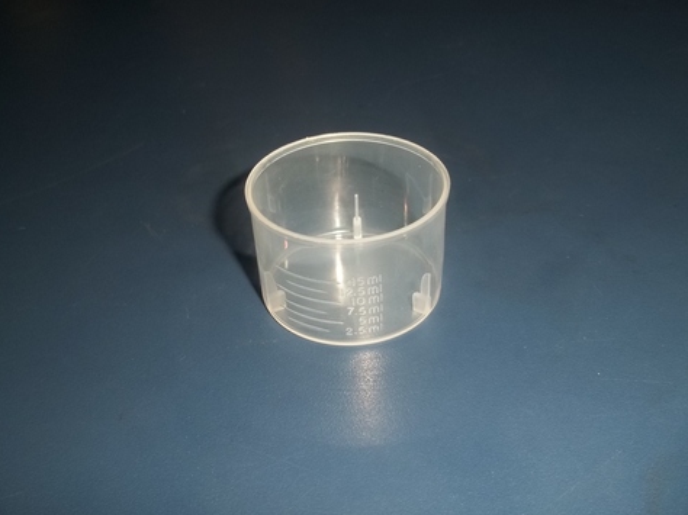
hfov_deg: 49.0
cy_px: 269
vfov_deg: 37.7
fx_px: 755
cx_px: 337
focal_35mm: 38
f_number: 3.1
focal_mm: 6.5
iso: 64
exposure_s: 1/30
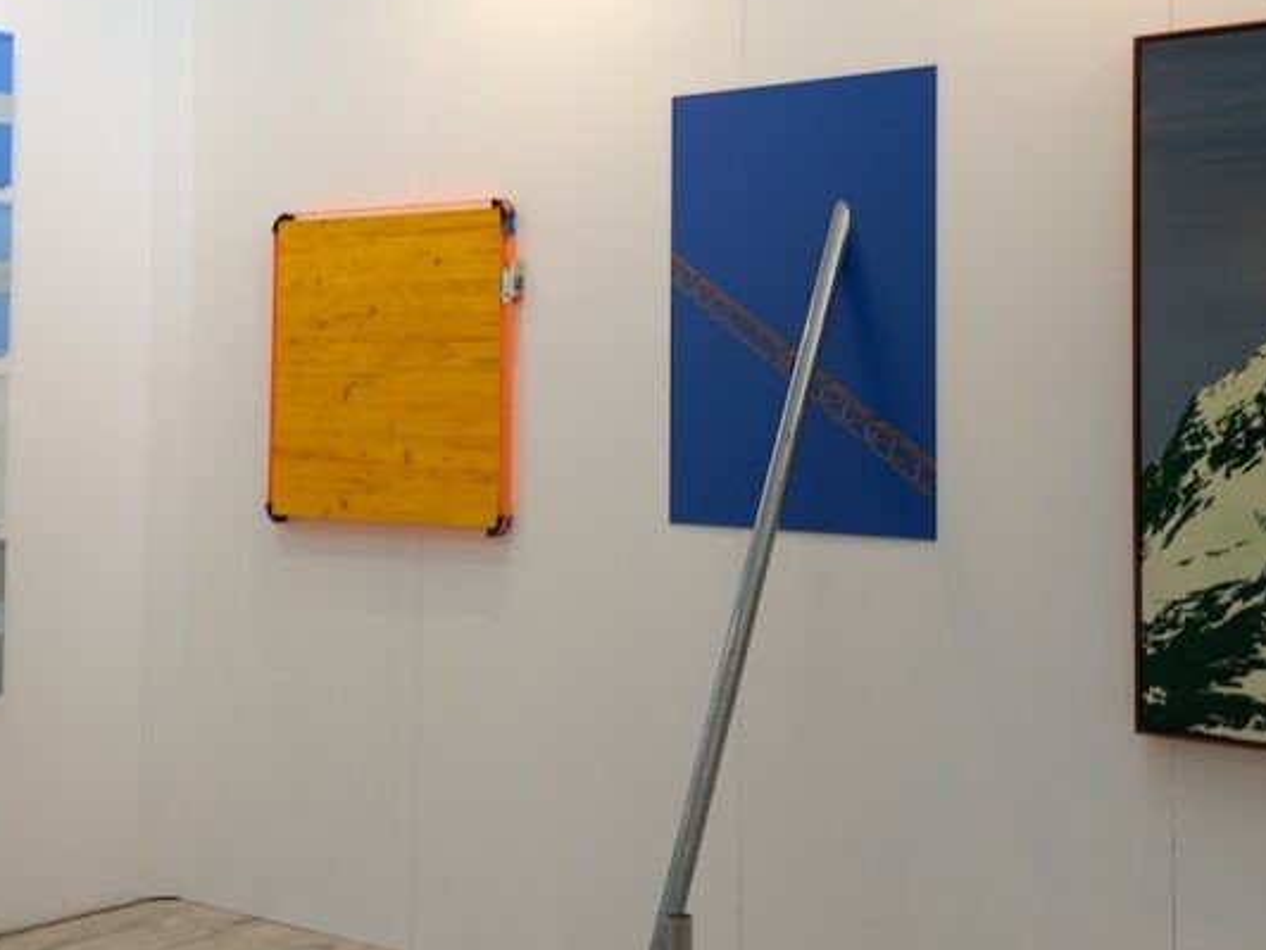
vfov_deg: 27.8
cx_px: 633
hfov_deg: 36.8
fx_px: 1902
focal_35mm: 52
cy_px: 305
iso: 40
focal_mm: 4
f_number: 1.8
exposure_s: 1/50
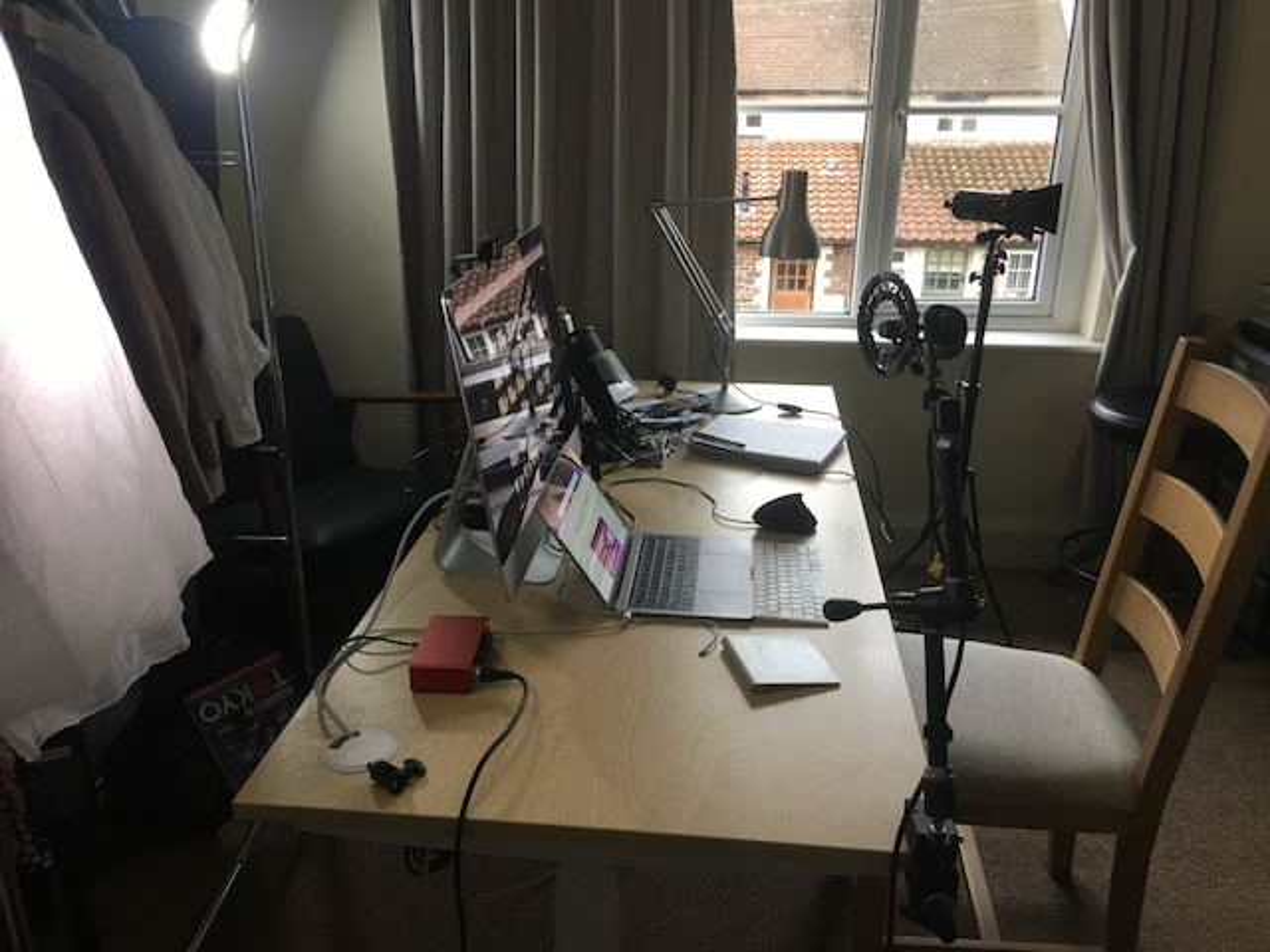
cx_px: 635
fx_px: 1064
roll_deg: -0.7
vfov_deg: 48.2
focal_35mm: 29
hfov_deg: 61.7
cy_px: 476
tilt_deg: -18.6
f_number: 2.2
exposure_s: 1/33
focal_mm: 4.15
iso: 50
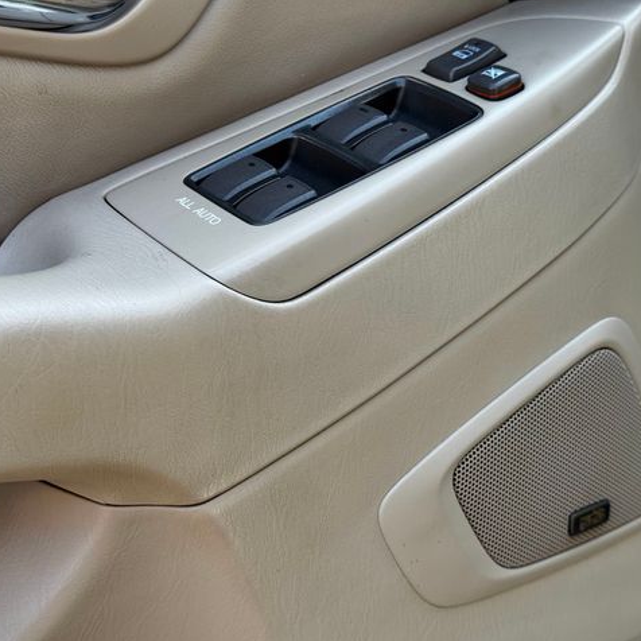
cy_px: 322
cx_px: 395
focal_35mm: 57
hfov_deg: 29.9
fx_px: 1194
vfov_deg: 30.0
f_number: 1.78
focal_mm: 6.76
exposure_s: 1/470
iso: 64
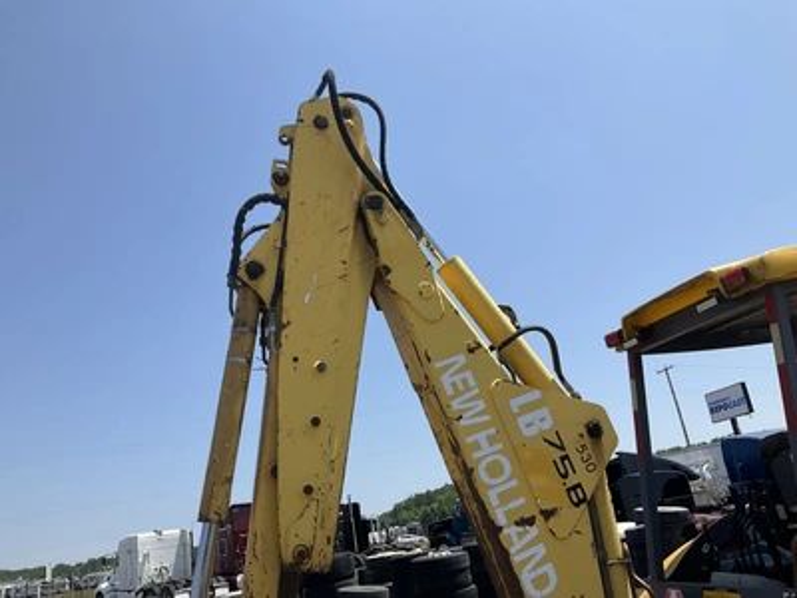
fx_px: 668
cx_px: 398
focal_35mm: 29
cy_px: 299
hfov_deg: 61.7
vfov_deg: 48.2
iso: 25
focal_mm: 3
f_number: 1.8
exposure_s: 1/2141
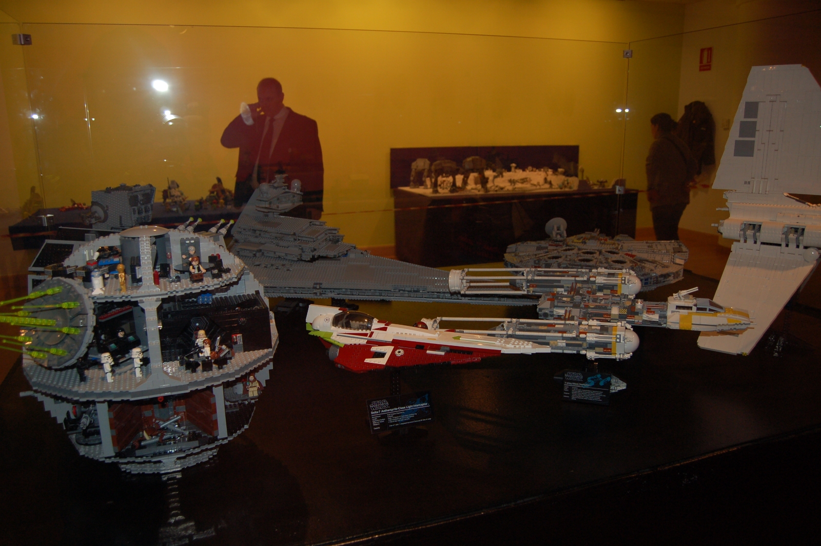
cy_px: 273
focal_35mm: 27
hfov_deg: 67.4
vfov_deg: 47.9
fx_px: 615
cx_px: 410
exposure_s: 1/60
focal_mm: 18
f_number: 3.5
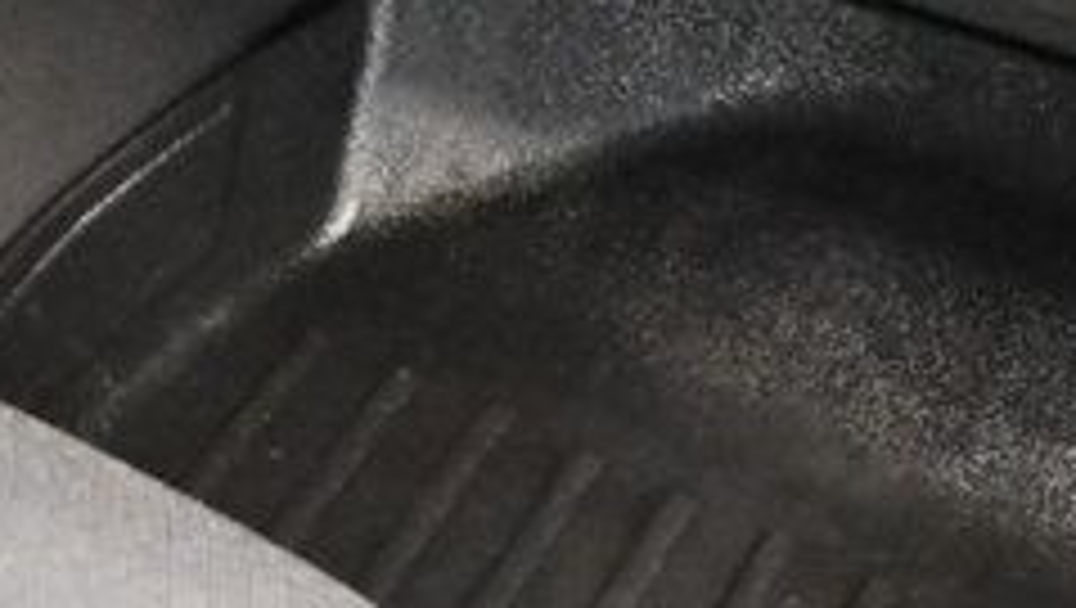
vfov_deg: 9.6
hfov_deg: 17.2
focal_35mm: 121
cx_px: -90
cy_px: -486
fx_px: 3456
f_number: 3.5
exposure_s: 1/50
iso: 12800
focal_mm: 18
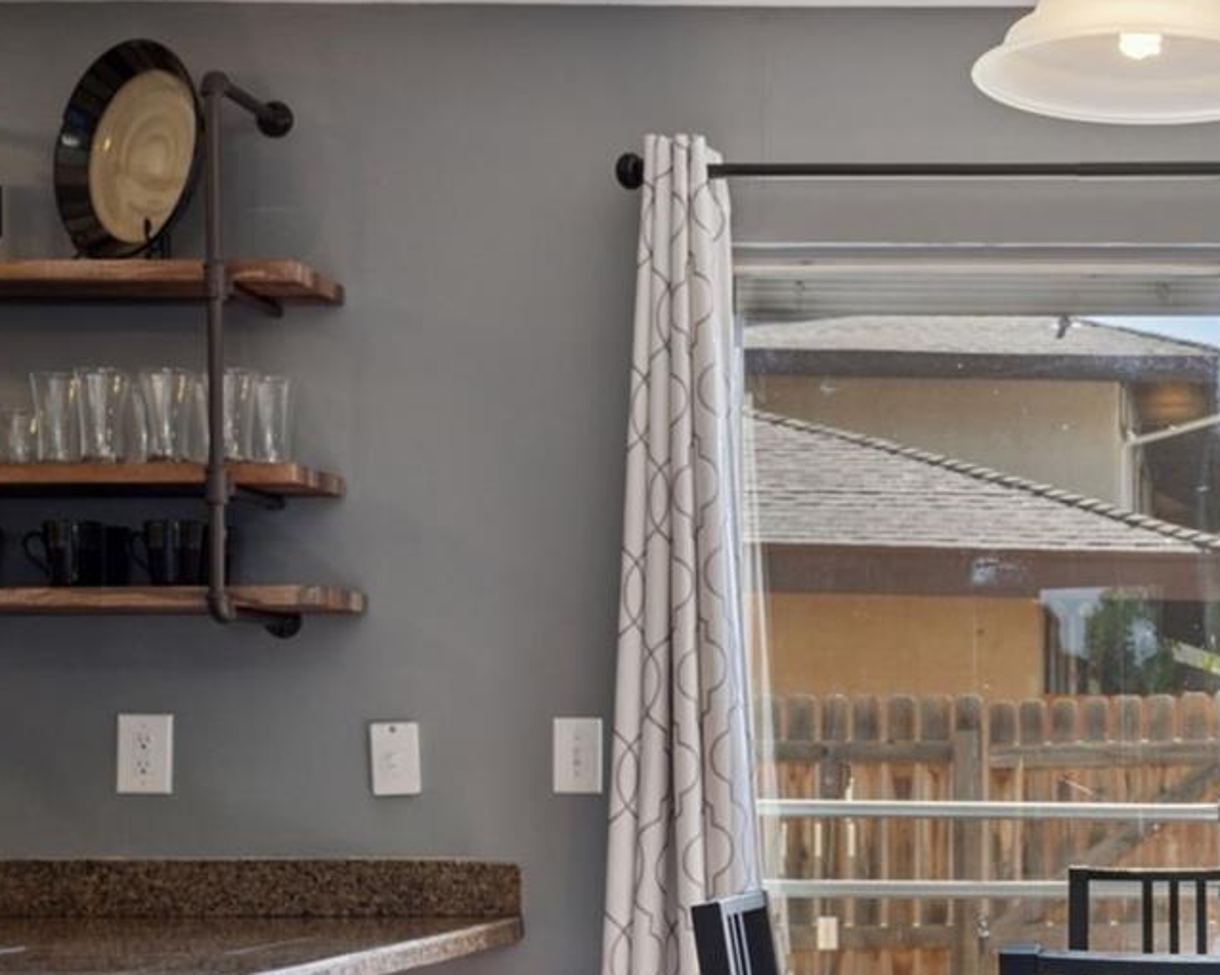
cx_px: 1203
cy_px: 749
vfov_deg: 20.8
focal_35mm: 73
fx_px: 2635
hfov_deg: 24.9
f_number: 9
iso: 400
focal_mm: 31
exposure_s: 1/100
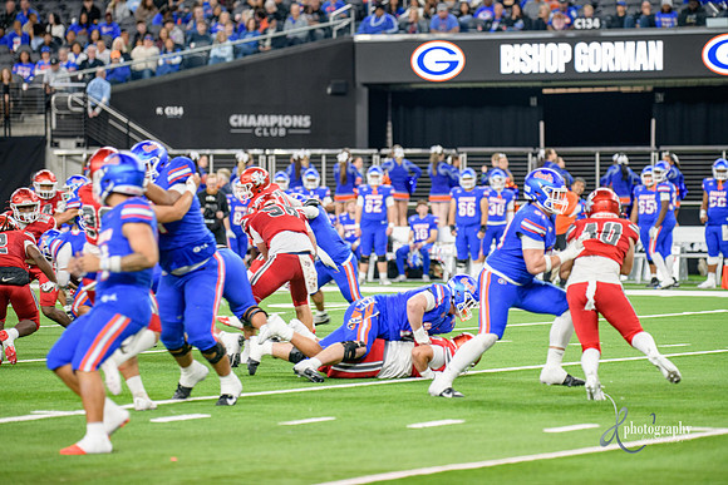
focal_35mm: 195
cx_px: 364
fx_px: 3944
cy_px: 242
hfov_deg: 10.5
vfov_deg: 7.0
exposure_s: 1/400
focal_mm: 195
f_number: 2.8
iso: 1000
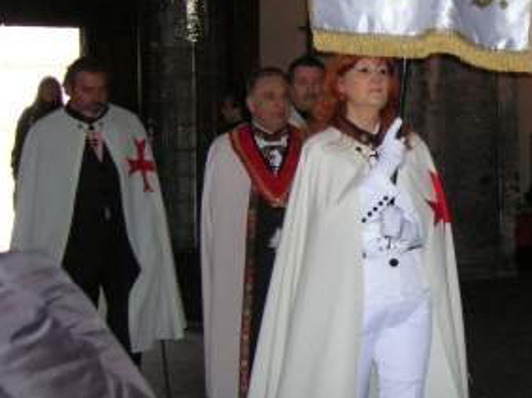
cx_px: 532
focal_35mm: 73
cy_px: 143
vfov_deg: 20.1
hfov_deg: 25.4
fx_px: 1121
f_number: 2.9
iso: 200
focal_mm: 6
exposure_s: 1/60.1
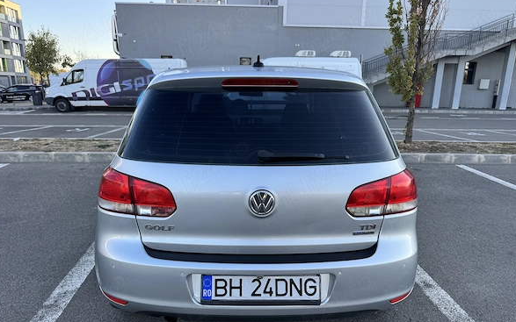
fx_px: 366
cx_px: 254
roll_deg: -1.2
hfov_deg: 70.4
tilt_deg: -16.3
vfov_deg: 47.4
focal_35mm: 26
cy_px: 192
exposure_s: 1/488
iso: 80
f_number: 1.78
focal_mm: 6.76
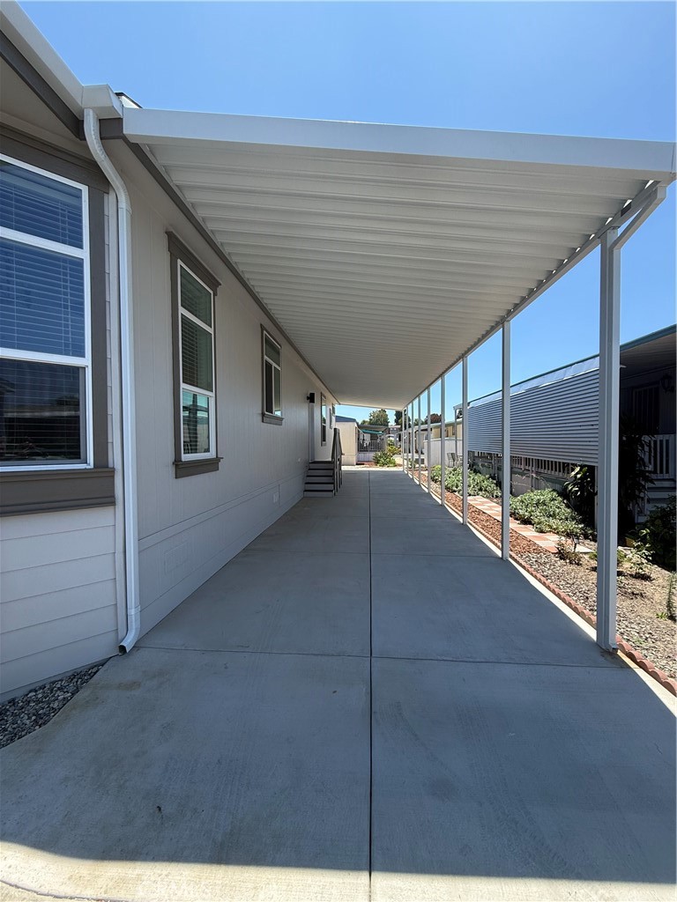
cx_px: 338
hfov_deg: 85.7
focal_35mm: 14
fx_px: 365
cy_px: 451
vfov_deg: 102.1
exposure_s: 1/853
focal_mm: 2.22
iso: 50
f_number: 2.2
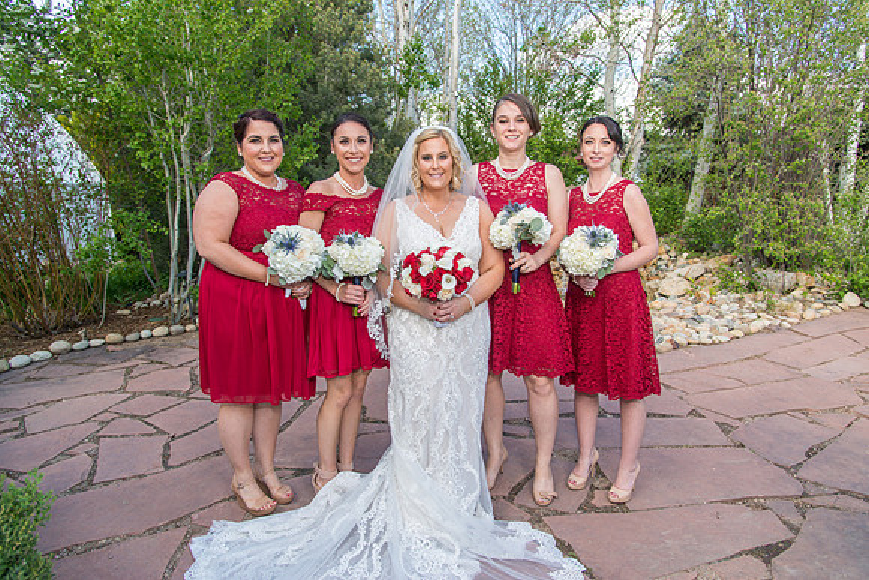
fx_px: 579
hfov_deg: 73.7
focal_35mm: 24
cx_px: 434
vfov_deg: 53.2
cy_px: 290
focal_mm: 24
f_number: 5
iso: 100
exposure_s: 1/160
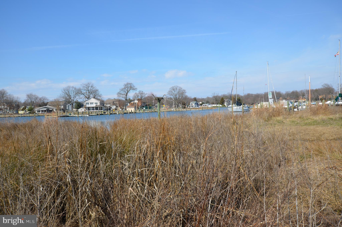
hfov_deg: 62.0
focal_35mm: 30
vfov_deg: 43.4
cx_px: 171
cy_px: 114
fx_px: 284
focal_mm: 20
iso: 100
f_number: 8
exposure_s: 1/250
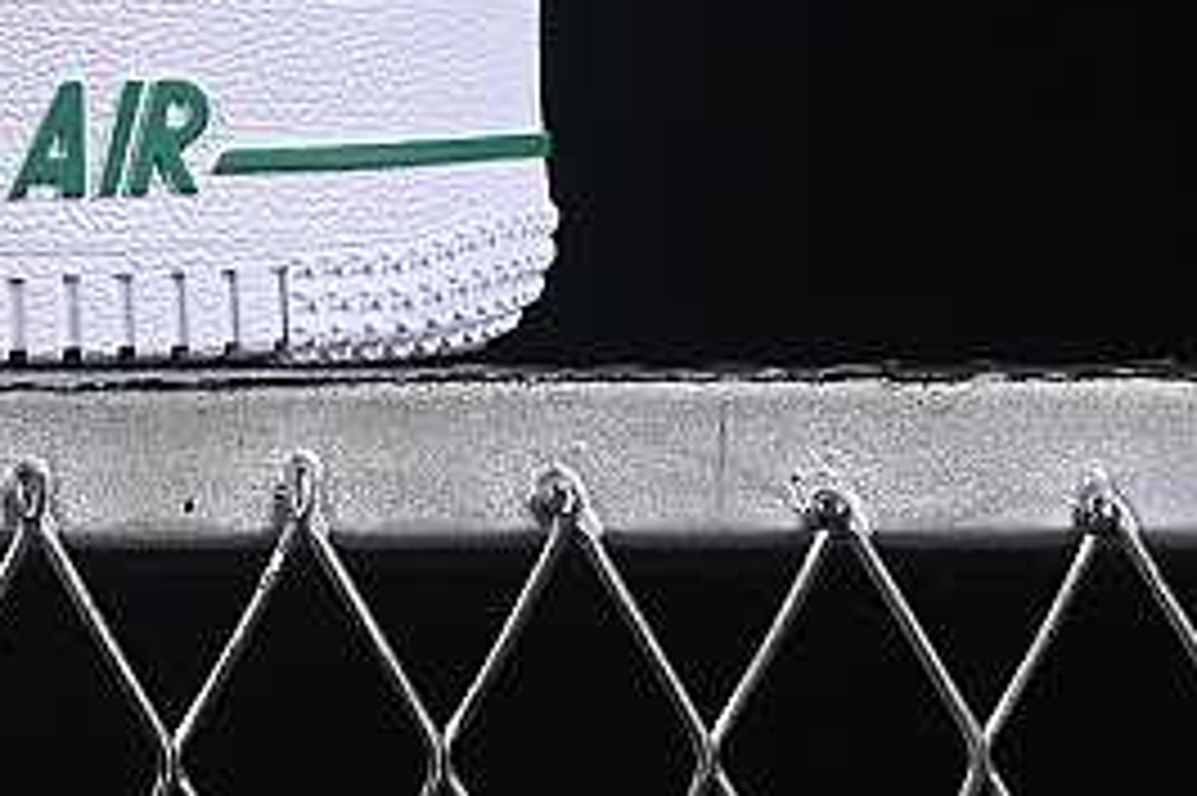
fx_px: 10135
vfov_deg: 4.5
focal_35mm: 305
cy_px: -634
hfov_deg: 6.6
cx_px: -900
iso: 160
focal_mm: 50
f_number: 8
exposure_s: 1/80
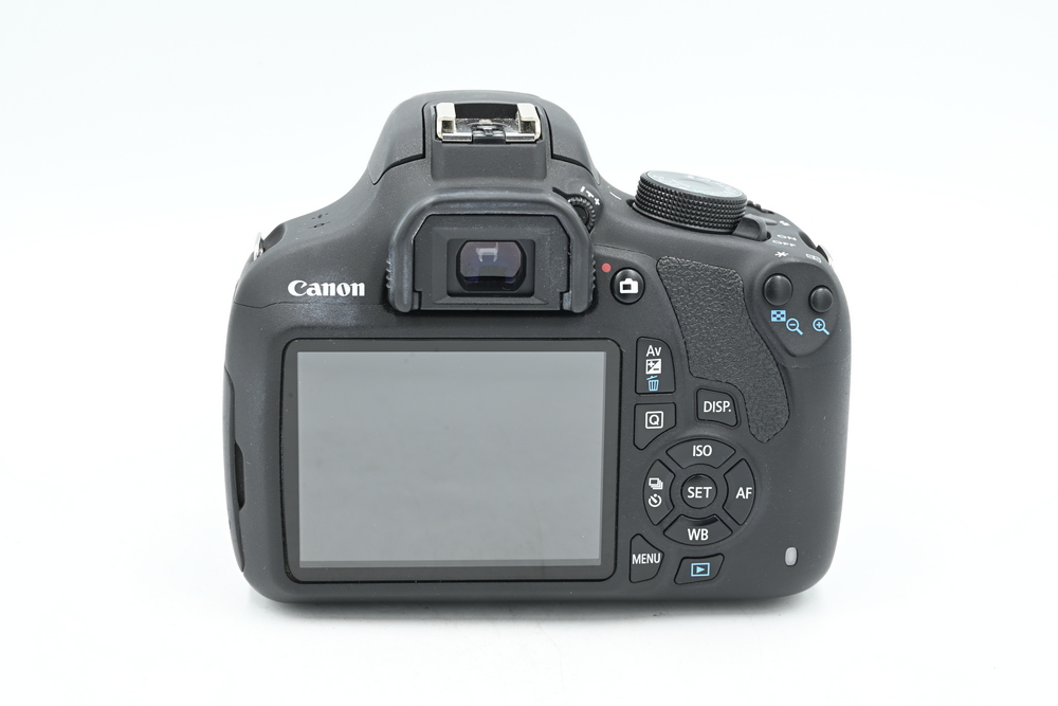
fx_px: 2204
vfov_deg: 18.2
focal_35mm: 75
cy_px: 353
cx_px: 529
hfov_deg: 27.0
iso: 200
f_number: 14
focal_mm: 75
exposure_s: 1/13
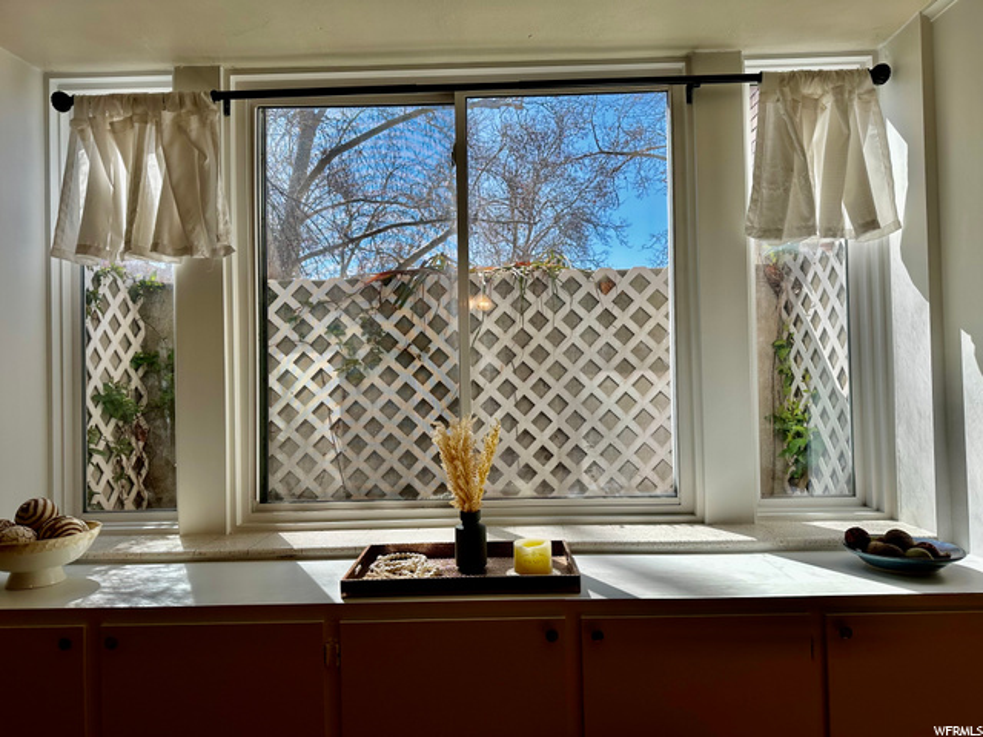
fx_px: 682
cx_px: 492
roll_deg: +1.1
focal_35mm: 24
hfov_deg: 71.6
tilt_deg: +0.5
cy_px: 368
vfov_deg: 56.8
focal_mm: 6.86
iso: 80
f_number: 1.78
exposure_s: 1/1453
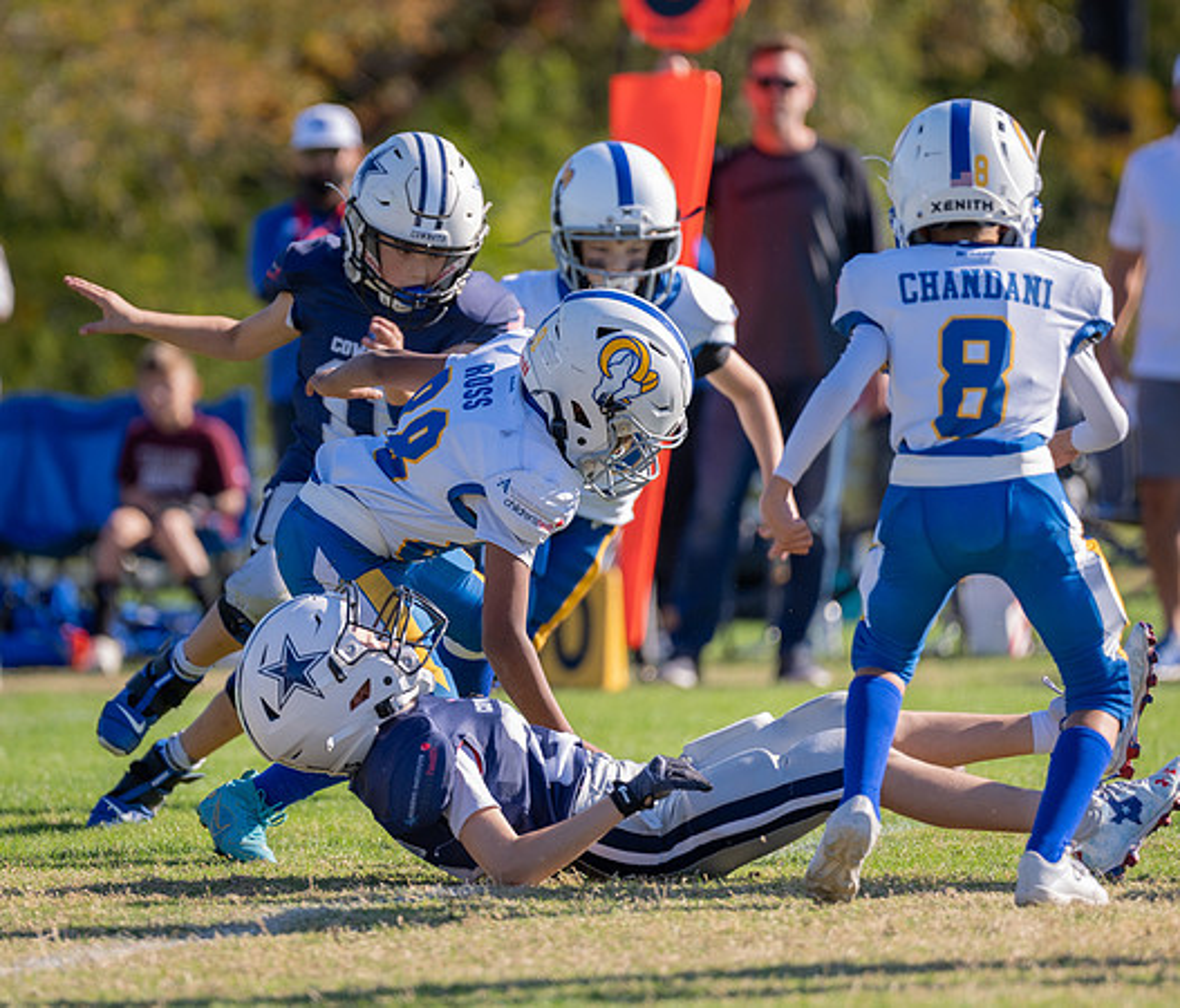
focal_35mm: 340
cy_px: 443
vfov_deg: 4.7
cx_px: 427
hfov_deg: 5.5
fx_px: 12191
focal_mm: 200
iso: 100
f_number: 2.8
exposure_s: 1/1250
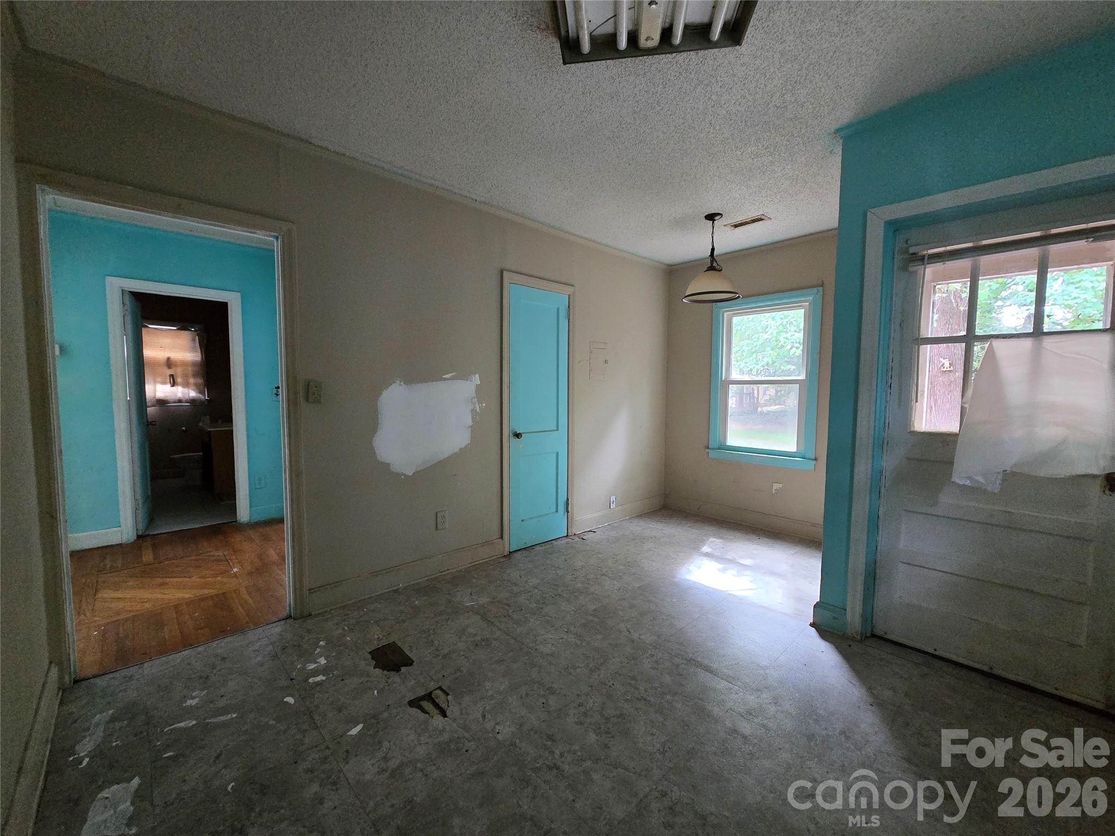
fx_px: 419
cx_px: 558
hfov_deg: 106.2
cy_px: 418
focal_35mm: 13
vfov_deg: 89.9
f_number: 2.2
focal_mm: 2.2
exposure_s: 1/60
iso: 800
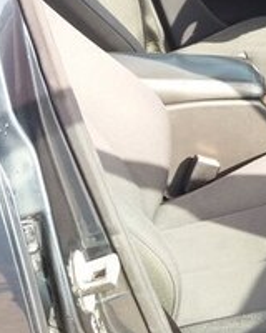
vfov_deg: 21.0
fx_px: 886
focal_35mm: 90
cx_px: 409
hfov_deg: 15.6
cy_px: 72
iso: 64
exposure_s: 1/132
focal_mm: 3.7
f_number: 1.9
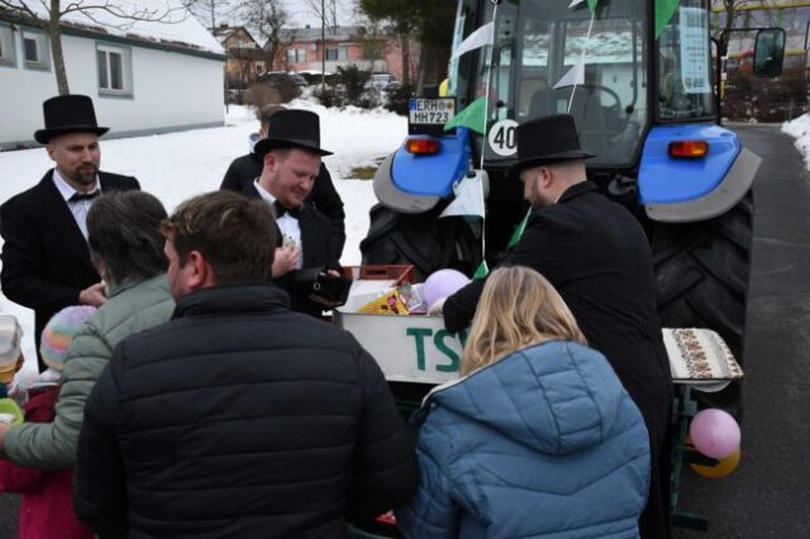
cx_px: 405
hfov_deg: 49.6
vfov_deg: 34.2
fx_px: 877
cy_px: 270
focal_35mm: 39
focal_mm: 26
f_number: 3.8
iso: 400
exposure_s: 1/1000
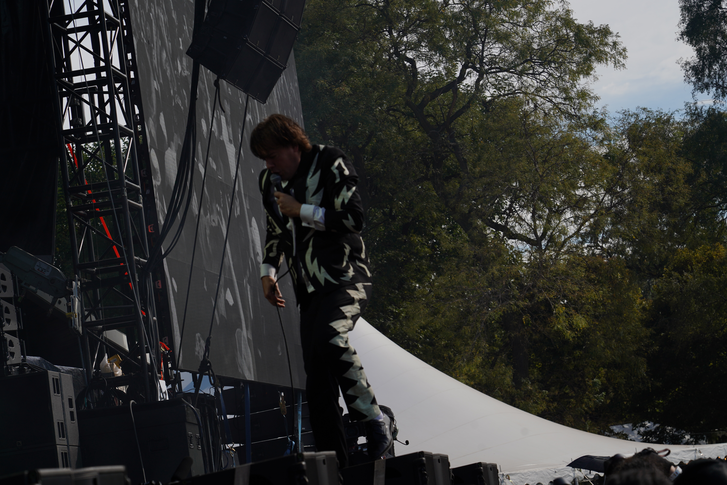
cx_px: 364
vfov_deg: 13.0
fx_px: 2120
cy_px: 242
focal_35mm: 105
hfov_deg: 19.5
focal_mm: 105
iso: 100
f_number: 8
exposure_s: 1/500
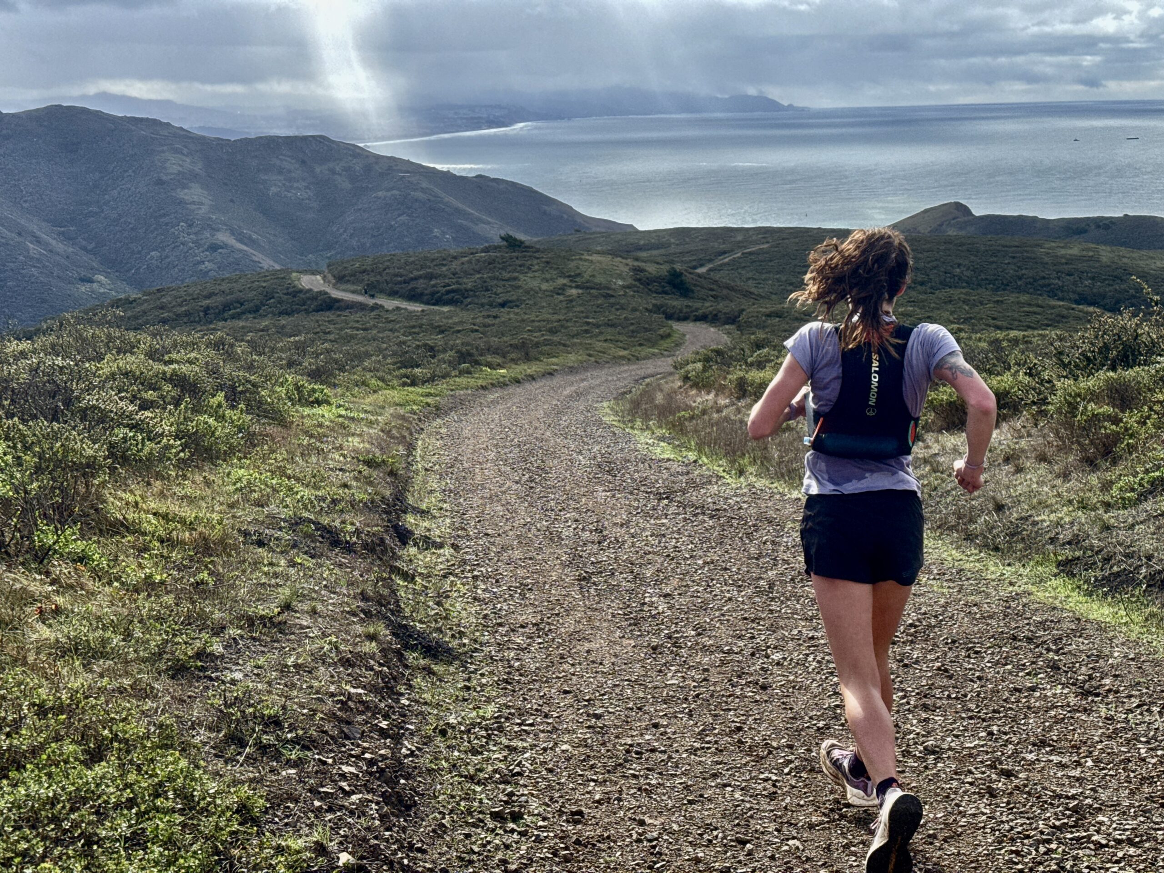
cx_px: 582
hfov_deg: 39.7
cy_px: 436
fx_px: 1614
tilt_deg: -11.5
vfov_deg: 30.3
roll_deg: +1.5
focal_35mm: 48
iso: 64
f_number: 1.78
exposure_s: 1/2717
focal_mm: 6.76
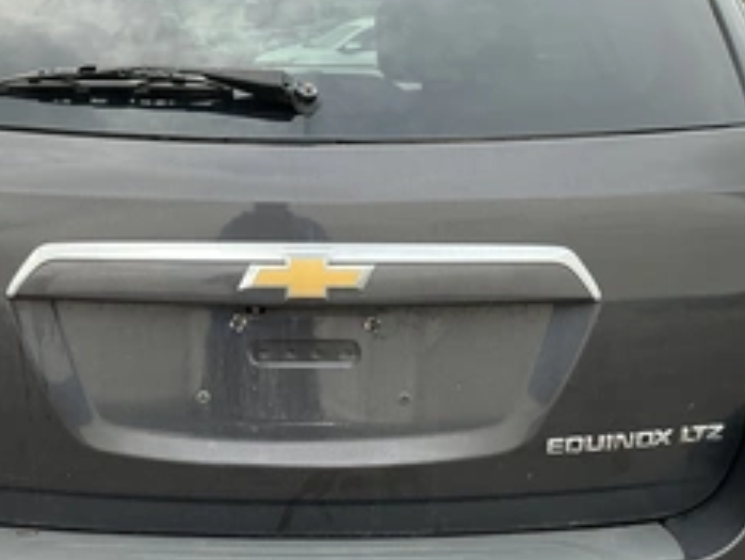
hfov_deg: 39.5
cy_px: 406
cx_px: 297
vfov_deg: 29.9
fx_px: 1034
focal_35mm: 48
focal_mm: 3
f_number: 1.8
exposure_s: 1/220
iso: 20
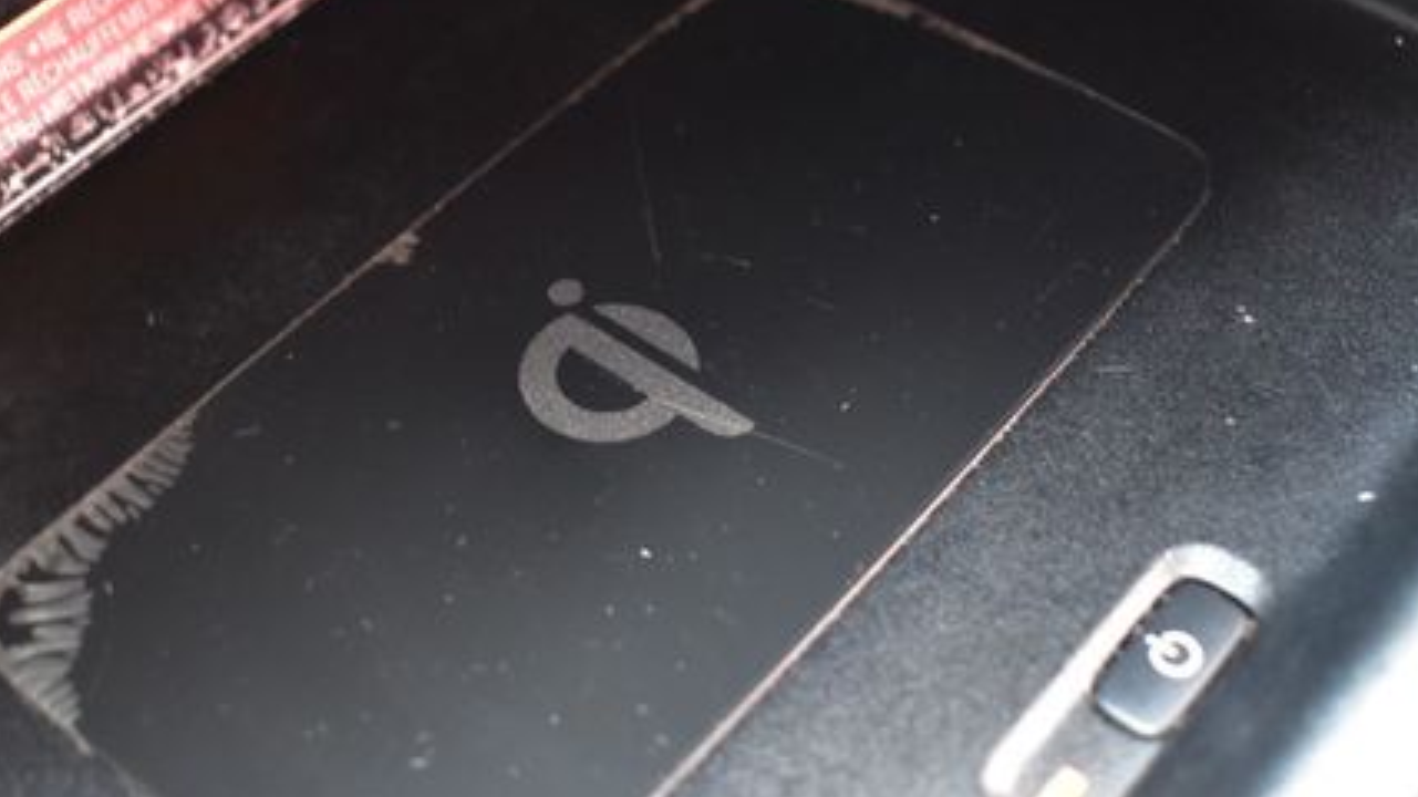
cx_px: 727
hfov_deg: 35.6
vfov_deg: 20.4
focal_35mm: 59
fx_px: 2210
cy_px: 349
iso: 1600
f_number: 4
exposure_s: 1/6
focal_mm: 25
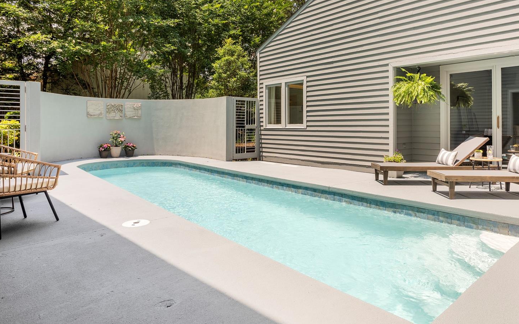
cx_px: 299
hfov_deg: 76.7
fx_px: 325
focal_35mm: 23
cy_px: 126
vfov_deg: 52.5
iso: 100
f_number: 8
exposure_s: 1/40
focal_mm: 16
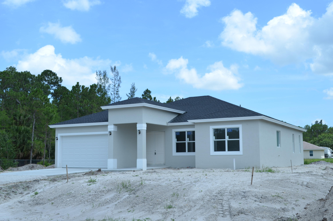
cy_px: 110
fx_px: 388
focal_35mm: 42
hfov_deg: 46.5
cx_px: 166
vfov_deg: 31.8
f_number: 8
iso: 140
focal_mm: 28
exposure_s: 1/250
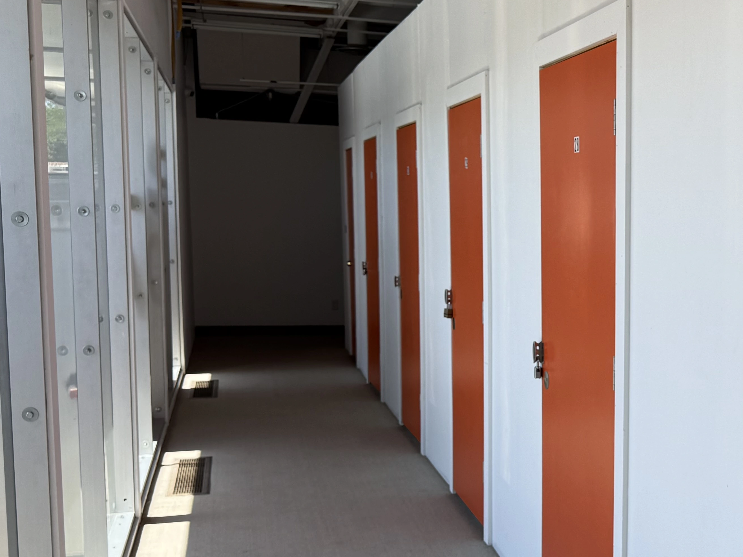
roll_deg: -1.2
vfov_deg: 27.9
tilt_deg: -6.7
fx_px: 1116
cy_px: 361
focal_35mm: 52
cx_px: 716
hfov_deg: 34.1
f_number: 1.78
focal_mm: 6.76
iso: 80
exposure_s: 1/1211
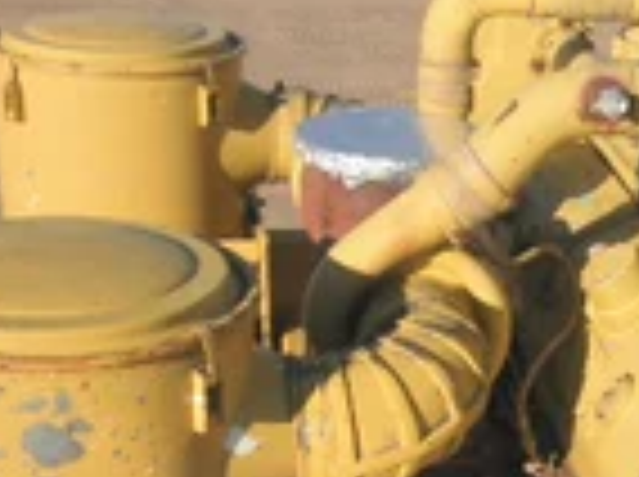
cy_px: 378
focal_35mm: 79
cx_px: 760
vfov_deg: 18.4
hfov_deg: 22.8
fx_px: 1456
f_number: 8.5
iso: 64
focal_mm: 5
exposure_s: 1/160
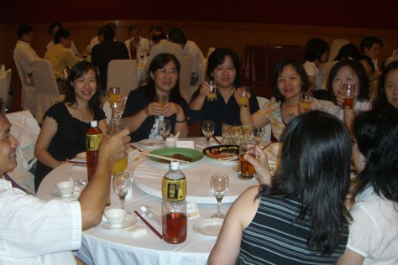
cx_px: 208
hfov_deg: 39.6
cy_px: 145
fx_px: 553
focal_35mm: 50
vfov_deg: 27.0
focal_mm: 6.2
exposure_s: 1/60
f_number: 2.7
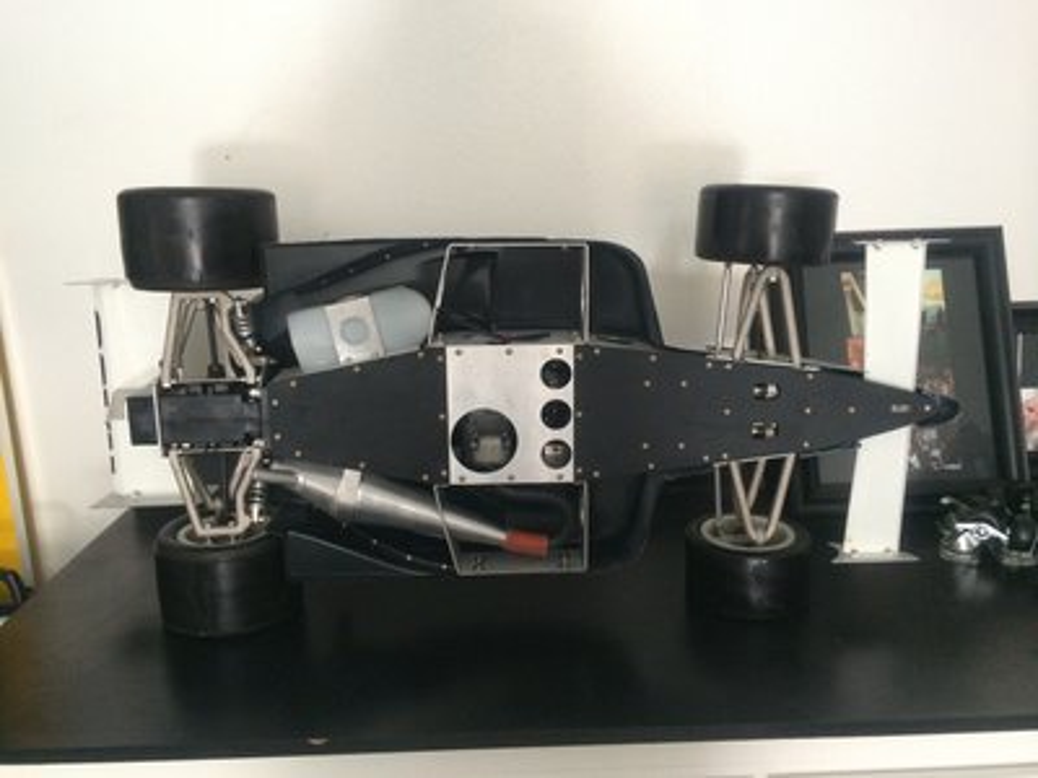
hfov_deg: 60.0
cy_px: 389
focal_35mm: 30
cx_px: 519
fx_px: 900
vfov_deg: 46.8
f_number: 2.2
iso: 250
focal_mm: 4.12
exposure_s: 1/30
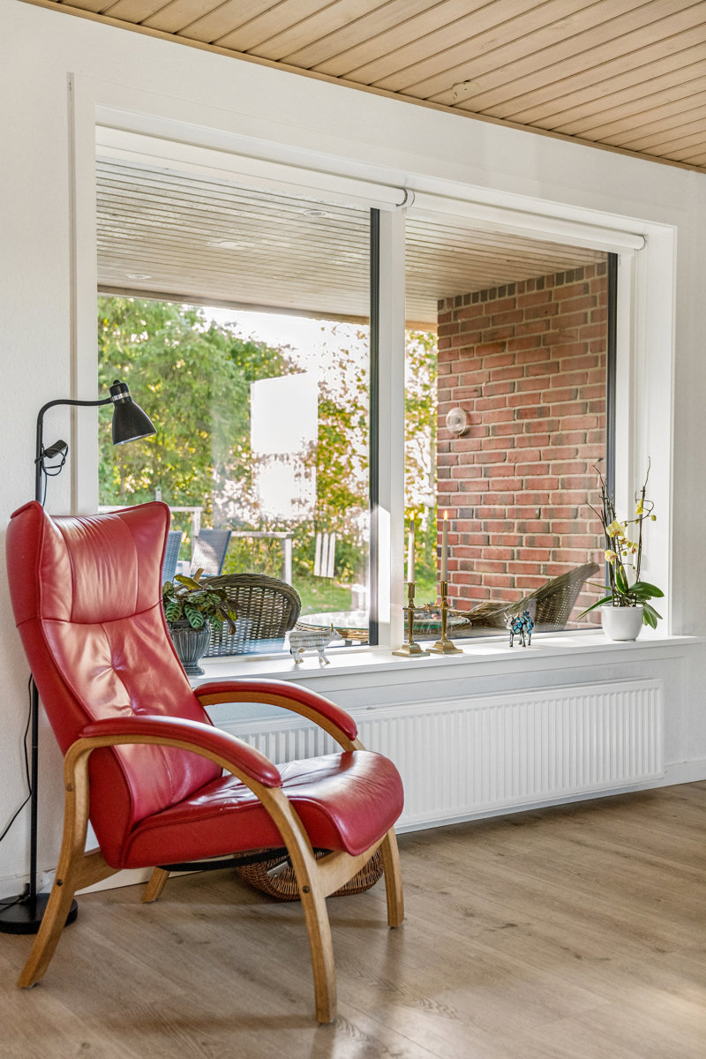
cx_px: 353
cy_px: 530
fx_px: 1235
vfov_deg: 46.4
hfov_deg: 31.9
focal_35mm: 42
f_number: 3.2
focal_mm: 42
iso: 3200
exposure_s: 1/160
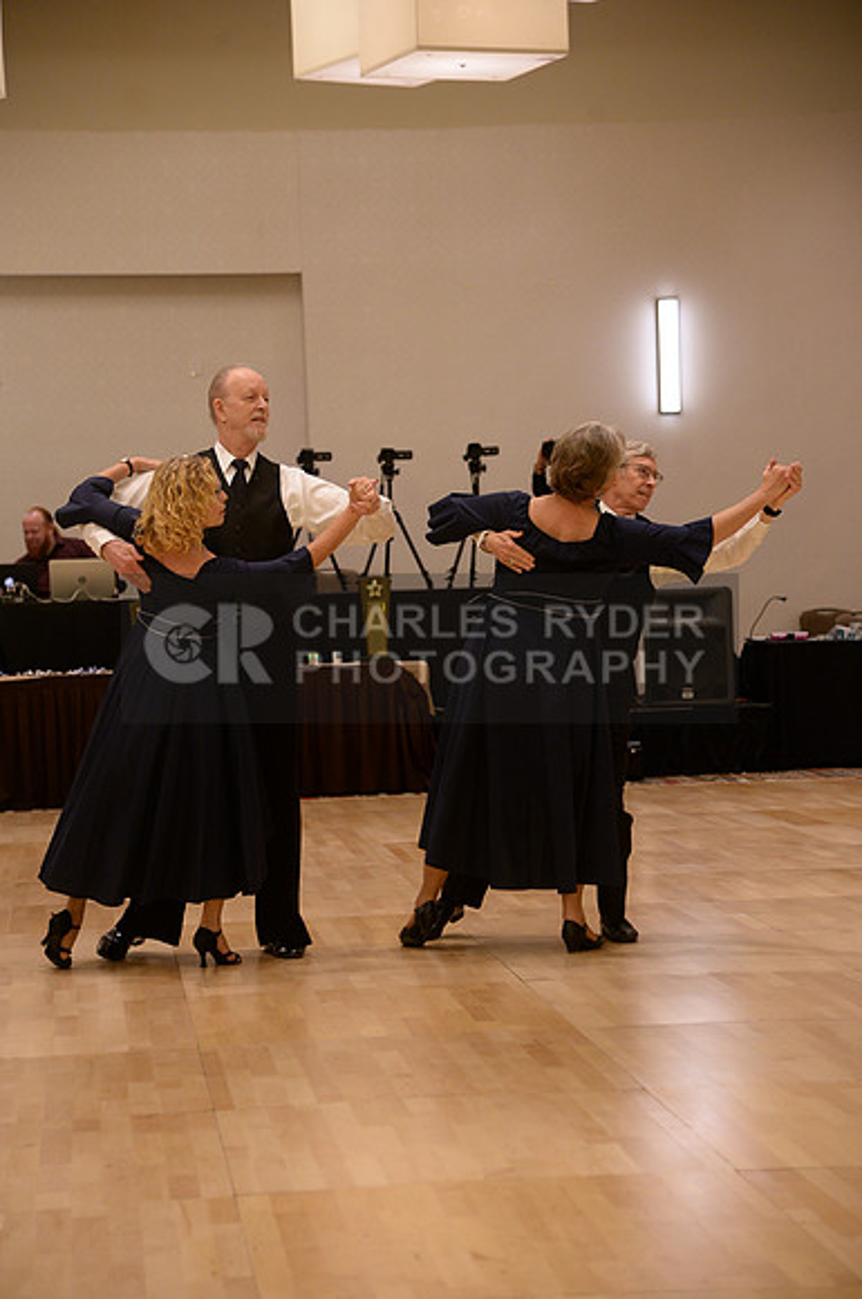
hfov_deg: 15.8
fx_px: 3098
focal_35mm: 86
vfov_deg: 23.7
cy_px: 650
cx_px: 431
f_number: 4.5
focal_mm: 86
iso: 1600
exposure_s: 1/250
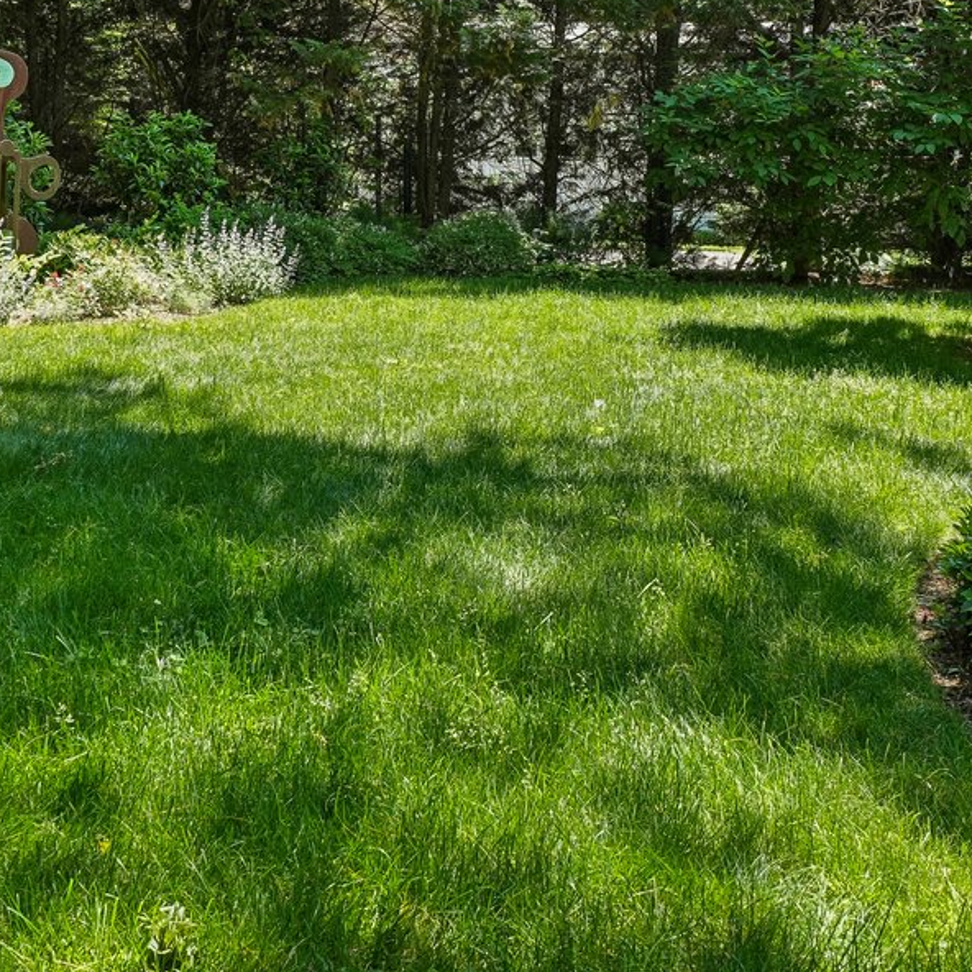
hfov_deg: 36.0
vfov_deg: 34.8
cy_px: 177
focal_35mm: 47
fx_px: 1493
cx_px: 401
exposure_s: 1/60
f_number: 8
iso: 200
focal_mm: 16
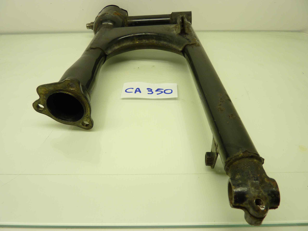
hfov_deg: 69.4
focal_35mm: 25
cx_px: 154
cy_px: 116
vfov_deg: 54.9
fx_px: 222
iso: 80
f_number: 3.3
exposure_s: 1/30
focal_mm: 4.1
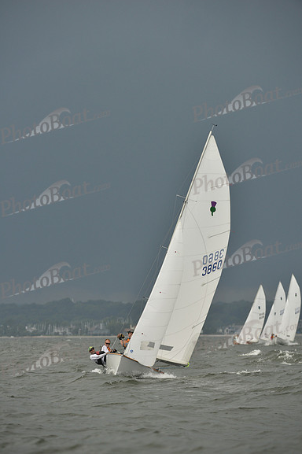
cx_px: 151
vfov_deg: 6.2
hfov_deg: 4.1
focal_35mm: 332
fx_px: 4182
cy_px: 227
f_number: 7.1
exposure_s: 1/800
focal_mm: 330
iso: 320
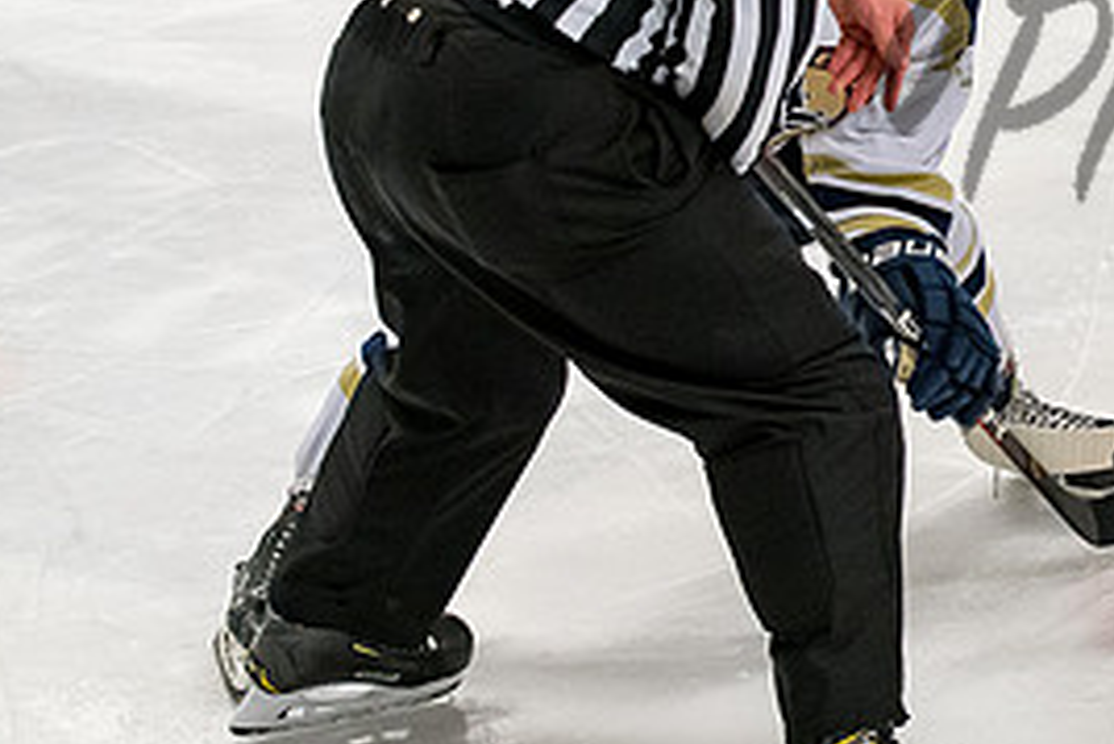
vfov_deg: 6.1
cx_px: 1176
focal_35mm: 227
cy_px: 152
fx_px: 7028
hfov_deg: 9.0
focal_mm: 70
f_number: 3.5
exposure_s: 1/800
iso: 2500
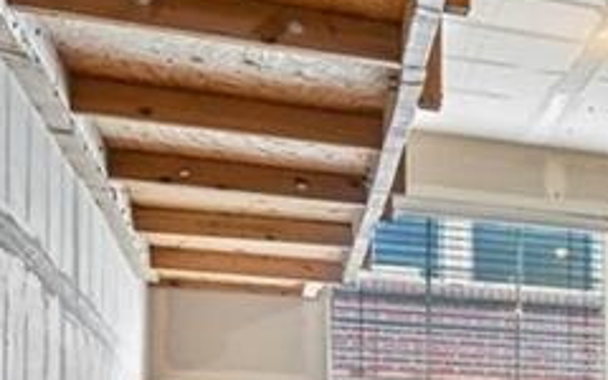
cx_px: 2004
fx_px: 1574
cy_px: 504
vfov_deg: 13.2
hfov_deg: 10.3
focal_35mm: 95
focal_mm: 14
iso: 400
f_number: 10
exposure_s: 1/2.5
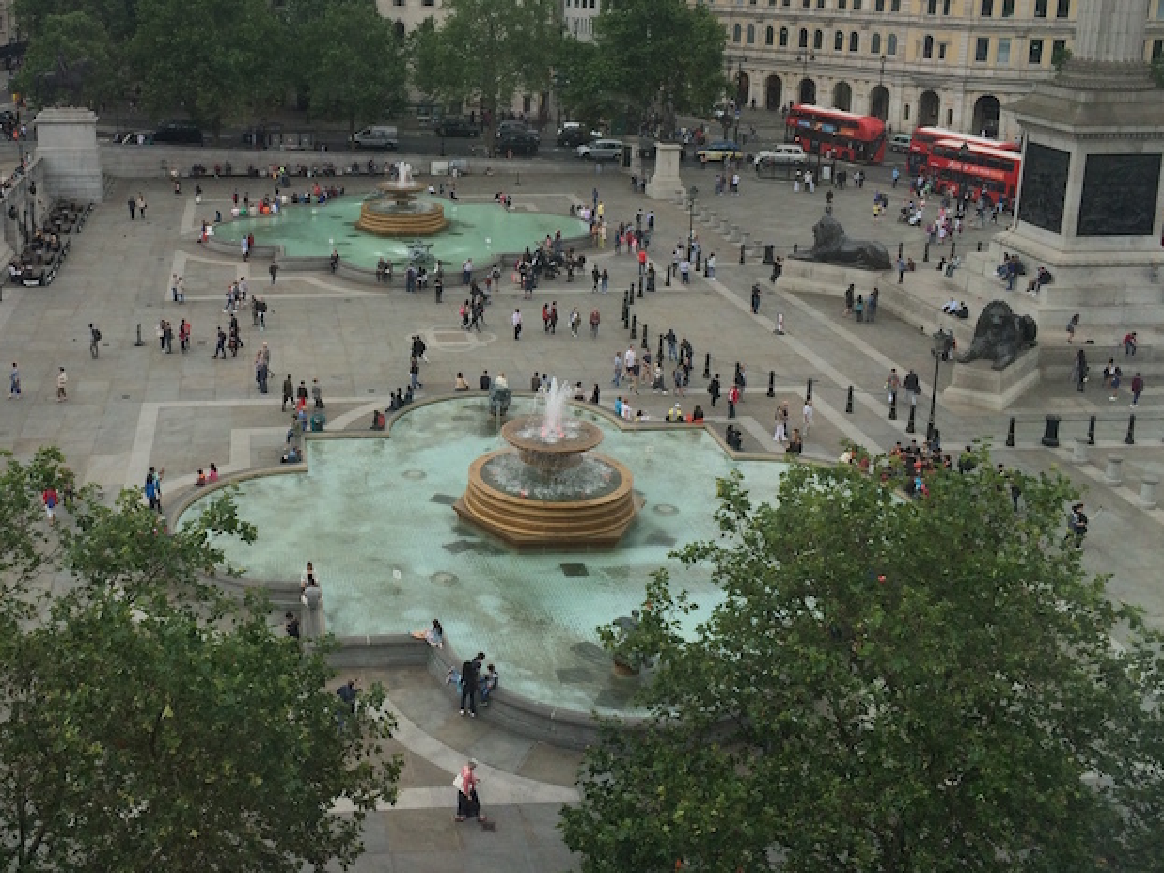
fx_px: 1378
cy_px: 271
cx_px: 354
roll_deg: +2.8
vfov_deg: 34.7
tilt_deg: -14.3
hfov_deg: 44.8
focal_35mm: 41
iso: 32
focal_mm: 4.15
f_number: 2.2
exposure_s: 1/402
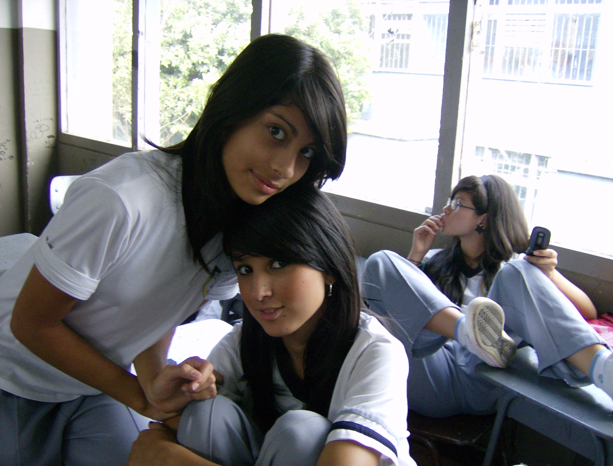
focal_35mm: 36
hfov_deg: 51.1
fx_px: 641
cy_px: 233
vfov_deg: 40.0
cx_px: 306
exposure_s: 1/64
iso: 143
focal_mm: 6
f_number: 2.8
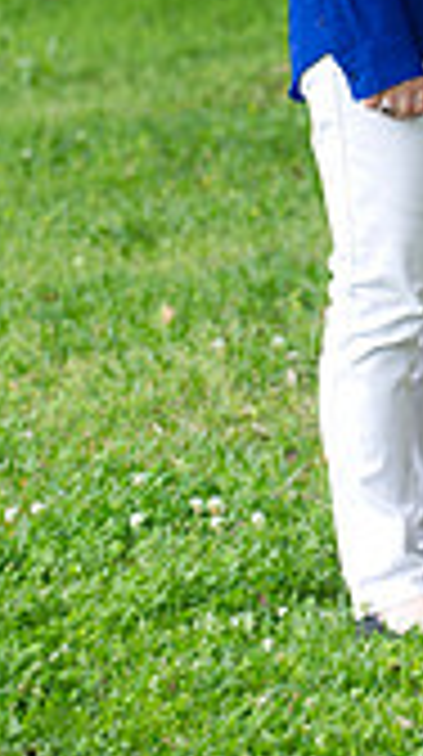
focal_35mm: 351
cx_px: 632
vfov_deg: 6.1
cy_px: -176
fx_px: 7027
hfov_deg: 3.4
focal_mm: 125
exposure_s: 1/100
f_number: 4
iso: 320
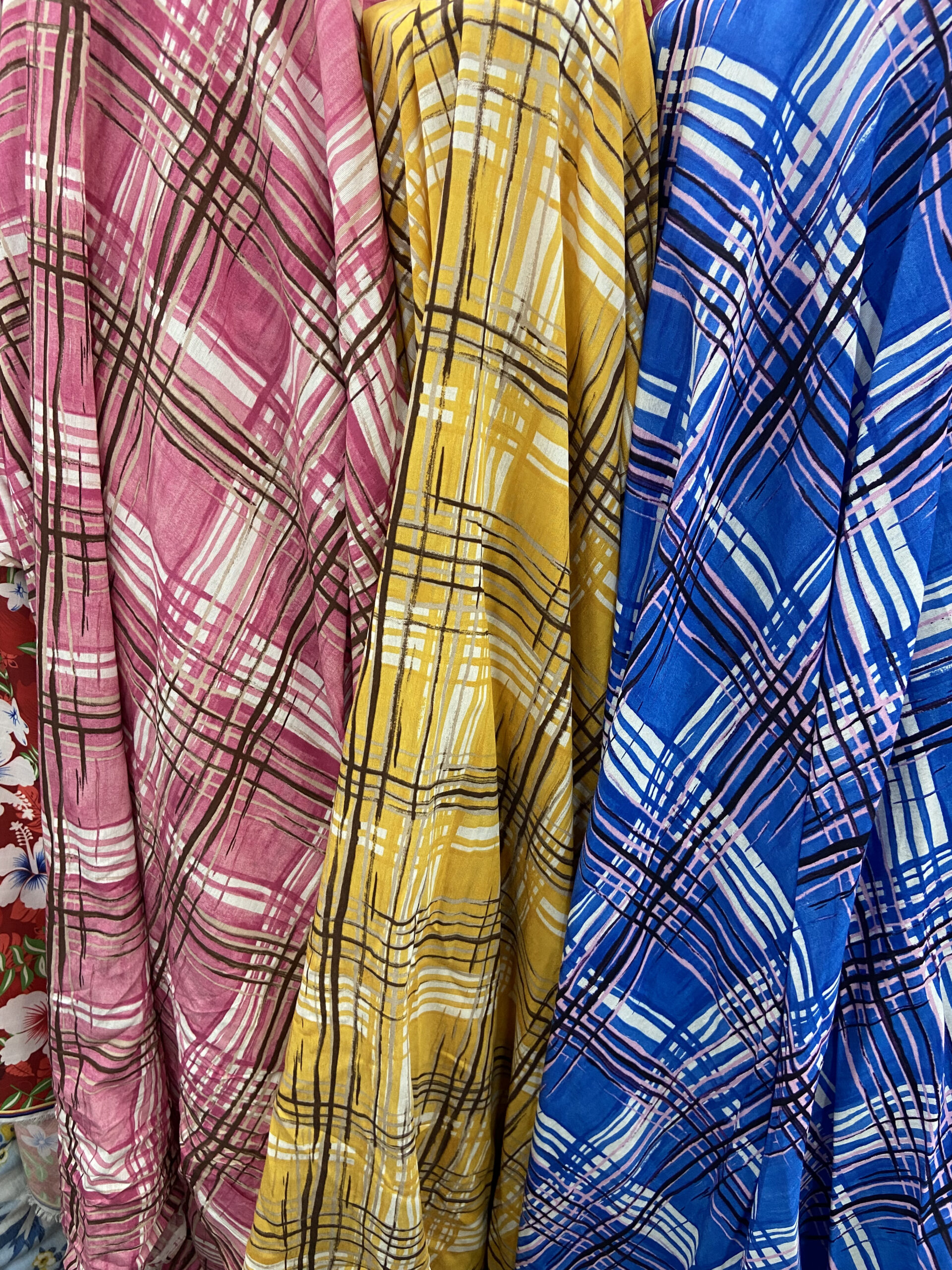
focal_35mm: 26
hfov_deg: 53.1
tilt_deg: -33.7
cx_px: 476
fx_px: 953
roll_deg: +1.3
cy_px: 635
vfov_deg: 67.3
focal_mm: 4.25
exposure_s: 1/50
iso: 160
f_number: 1.8
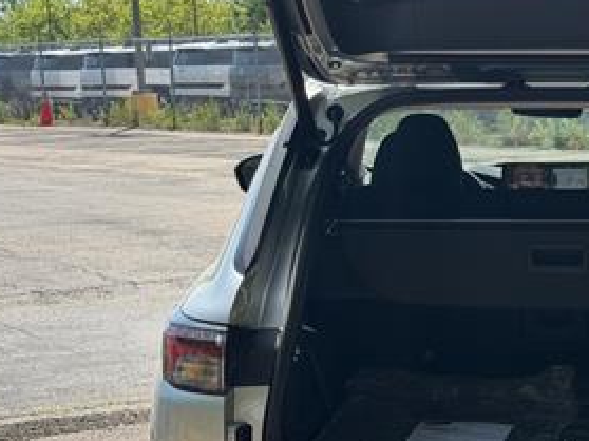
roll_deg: +2.7
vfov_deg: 13.4
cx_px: 545
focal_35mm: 110
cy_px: 253
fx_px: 1871
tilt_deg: -4.0
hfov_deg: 17.6
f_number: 1.78
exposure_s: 1/2865
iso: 80
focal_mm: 6.76
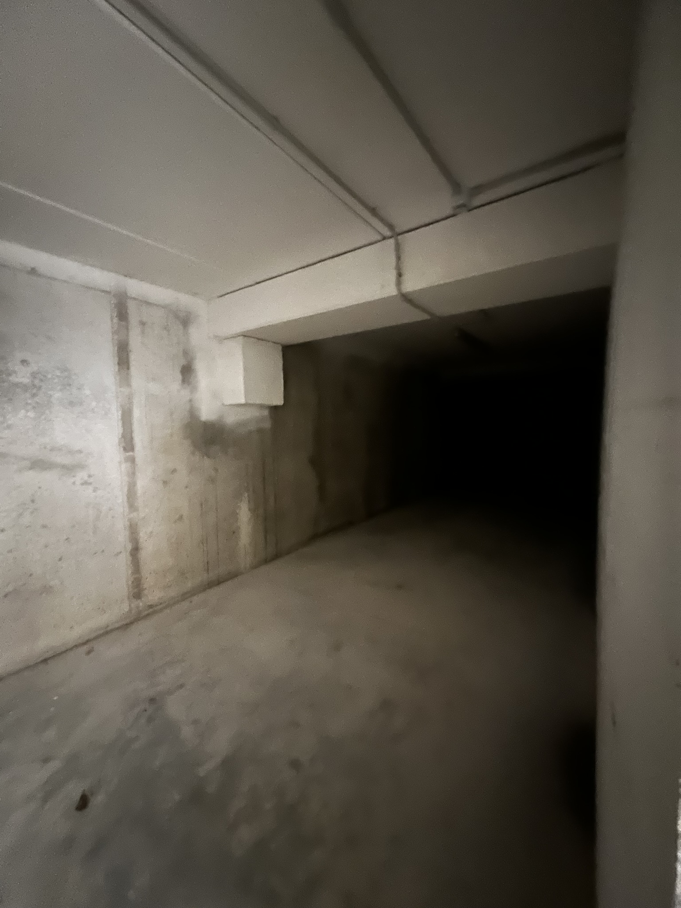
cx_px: 340
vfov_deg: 106.2
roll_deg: +0.3
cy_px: 454
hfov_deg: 89.9
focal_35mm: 13
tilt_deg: -4.7
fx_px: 341
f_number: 1.8
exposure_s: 1/8
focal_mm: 1.57
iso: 2000
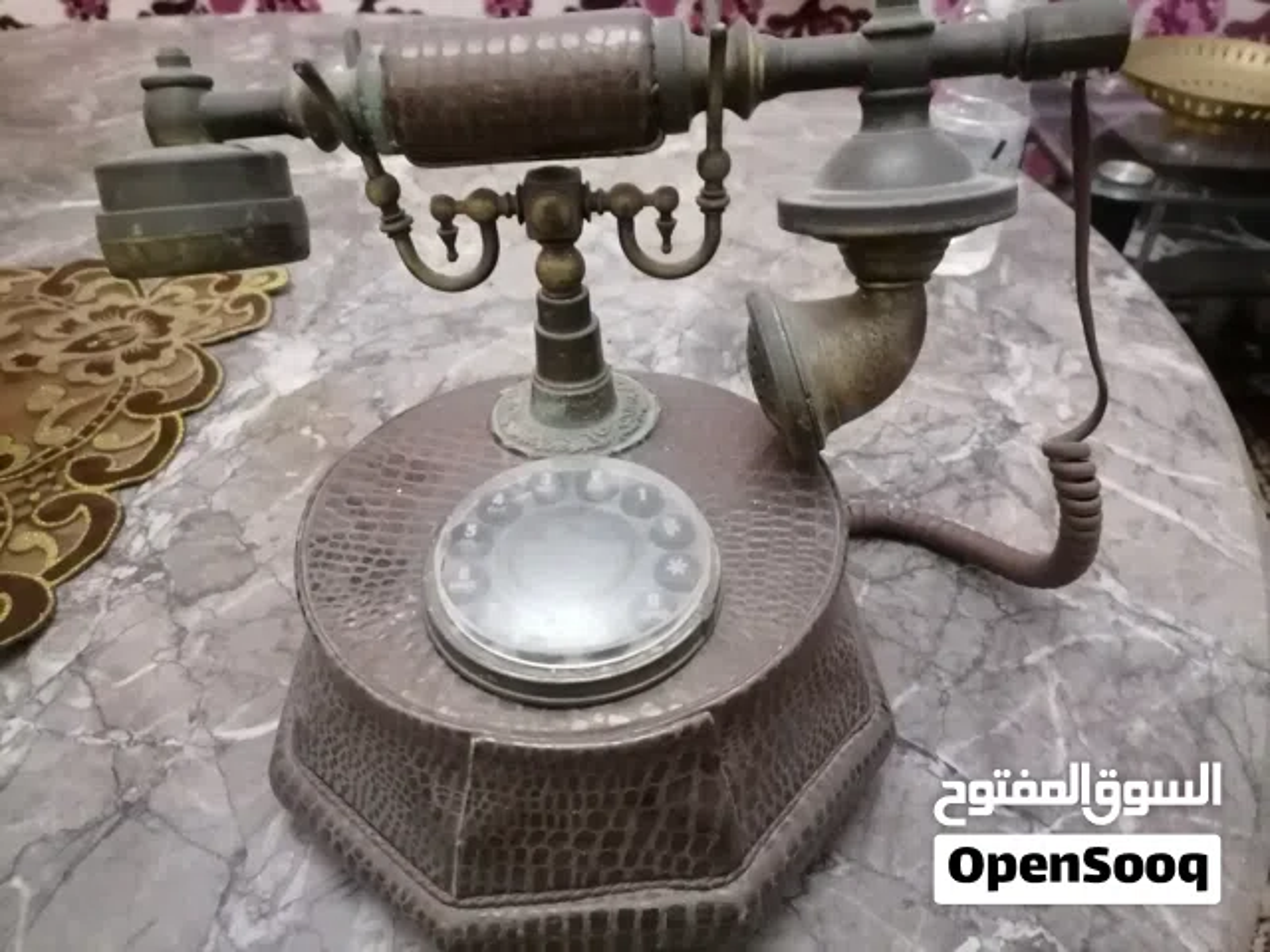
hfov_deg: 67.3
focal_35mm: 26
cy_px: 476
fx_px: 954
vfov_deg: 53.1
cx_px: 635
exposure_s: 1/20
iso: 1600
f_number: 1.8
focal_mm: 5.4
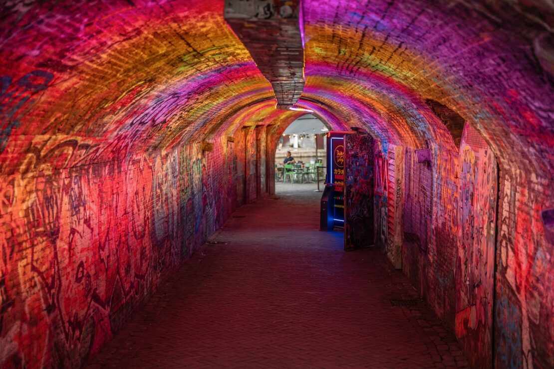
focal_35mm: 52
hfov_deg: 38.3
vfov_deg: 26.0
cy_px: 184
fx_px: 799
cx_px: 277
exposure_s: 1/60
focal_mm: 51.9
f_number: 2.8
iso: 1000
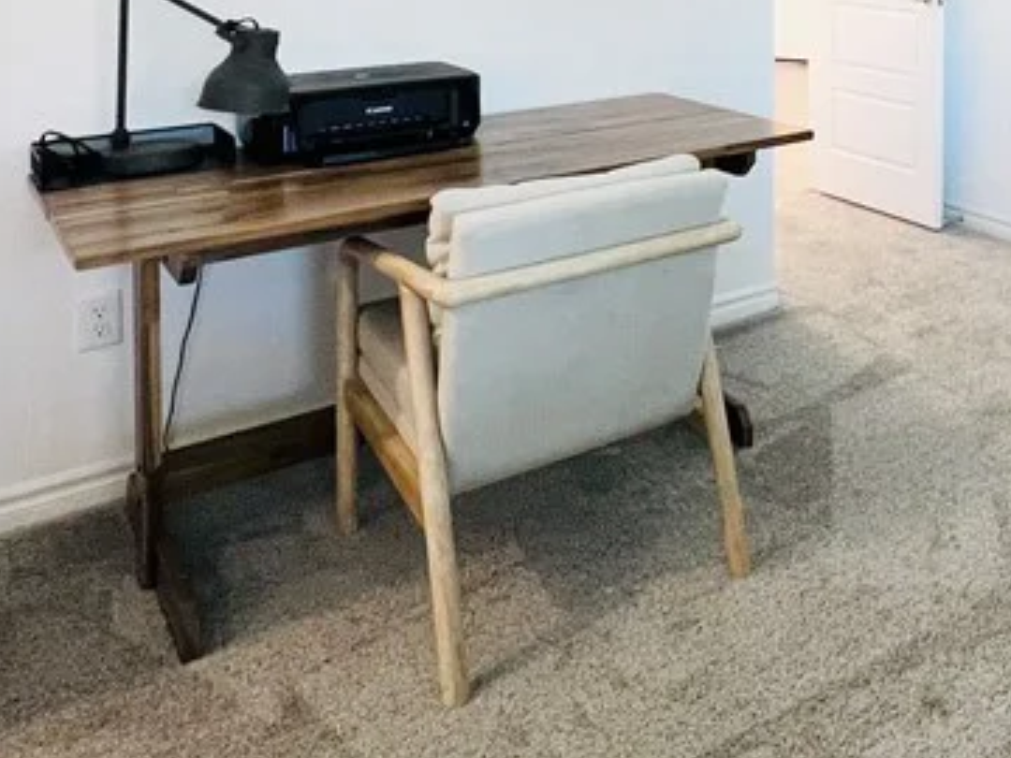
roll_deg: -0.1
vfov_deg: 33.8
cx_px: 1022
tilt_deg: -1.9
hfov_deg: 42.8
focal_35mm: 37
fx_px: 1081
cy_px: -70
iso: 200
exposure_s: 1/60
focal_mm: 1.57
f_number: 1.8
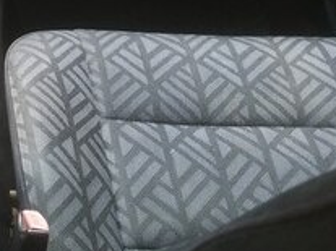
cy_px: -77
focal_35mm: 83
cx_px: -143
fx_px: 805
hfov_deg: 20.7
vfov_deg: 16.7
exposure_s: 1/100
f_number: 1.7
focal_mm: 4.2
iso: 64
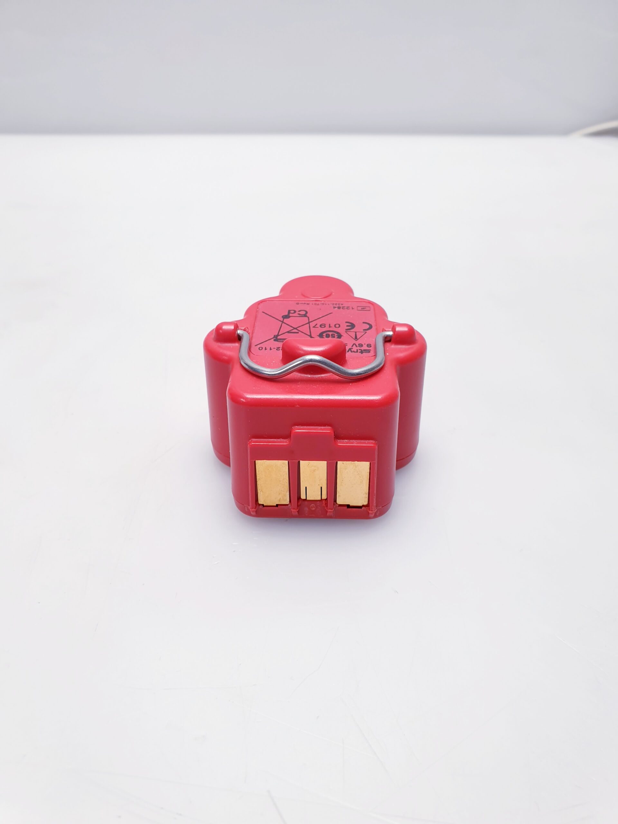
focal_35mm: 26
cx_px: 309
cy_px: 412
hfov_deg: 53.1
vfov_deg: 67.3
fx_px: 619
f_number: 2.4
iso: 64
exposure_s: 1/50
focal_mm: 4.3
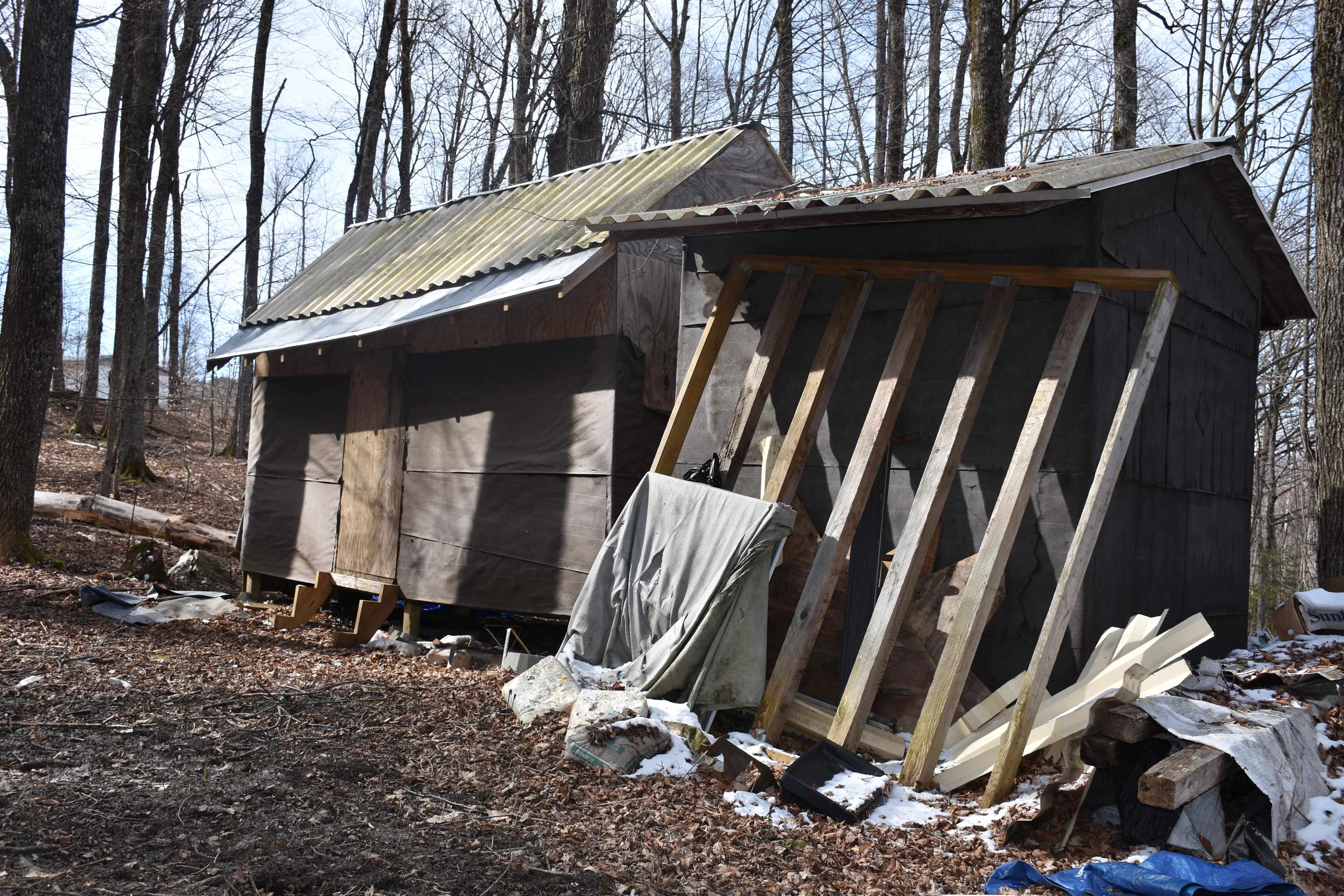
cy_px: 448
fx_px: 1344
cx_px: 672
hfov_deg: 53.1
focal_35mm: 36
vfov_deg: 36.9
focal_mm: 24
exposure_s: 1/250
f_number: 6.3
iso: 100
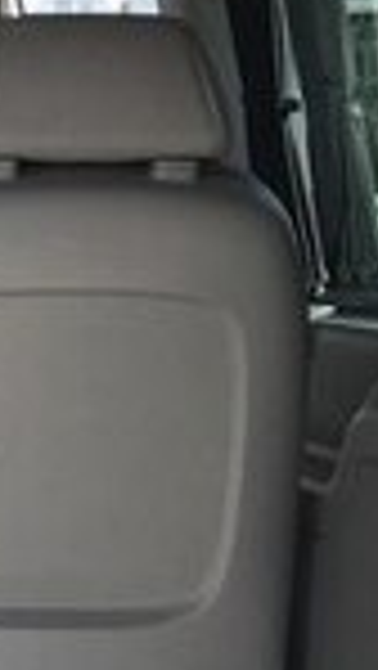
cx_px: -562
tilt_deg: -11.2
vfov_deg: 15.6
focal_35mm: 135
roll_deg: +1.1
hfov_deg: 8.2
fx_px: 2401
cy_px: 686
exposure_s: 1/433
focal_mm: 3.99
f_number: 1.8
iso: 20
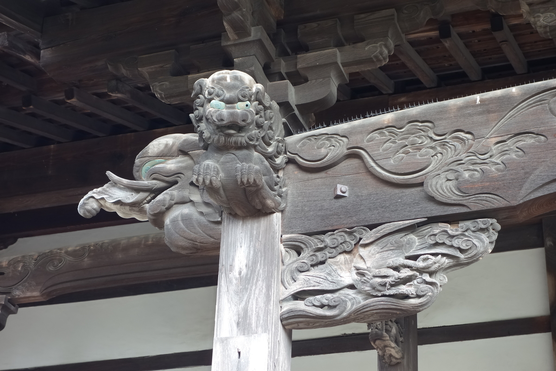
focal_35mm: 82
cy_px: 186
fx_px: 1266
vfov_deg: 16.7
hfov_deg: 24.8
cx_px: 278
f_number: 4.5
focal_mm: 30.46
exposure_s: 1/100
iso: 400
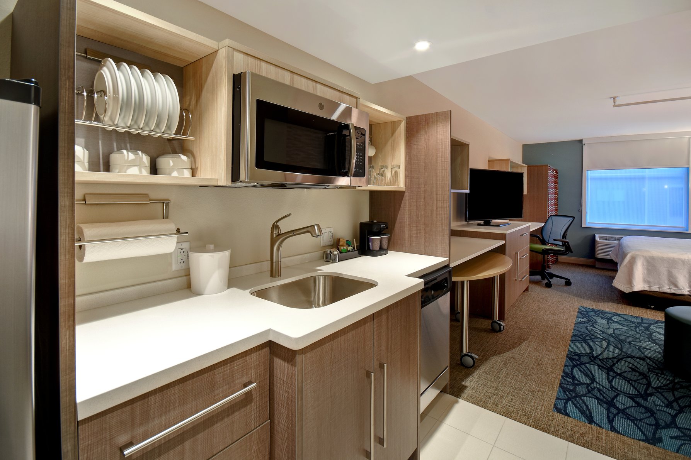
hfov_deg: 100.4
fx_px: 288
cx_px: 346
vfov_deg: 77.3
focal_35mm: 15
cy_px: 230
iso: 250
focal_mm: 10
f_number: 8
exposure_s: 1/6
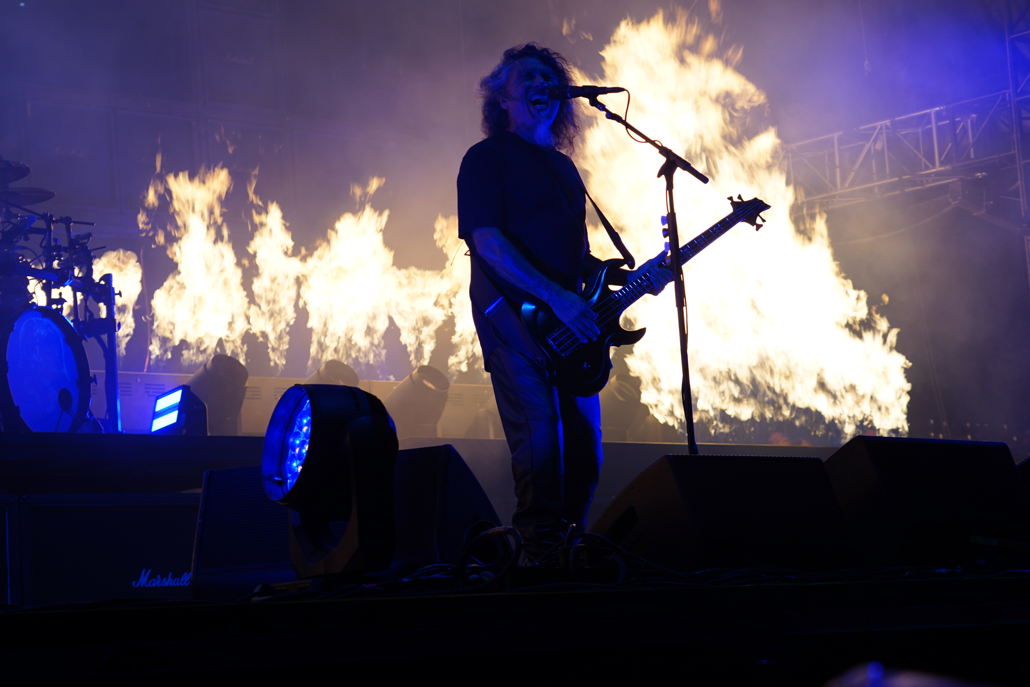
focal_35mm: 79
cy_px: 243
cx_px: 537
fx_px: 2260
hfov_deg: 25.7
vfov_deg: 17.2
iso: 100
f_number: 5
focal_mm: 58
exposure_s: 1/100
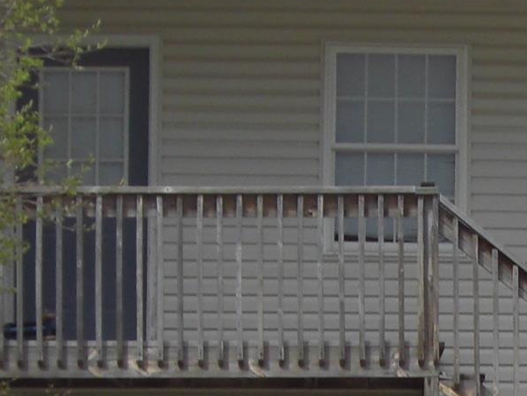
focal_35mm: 180
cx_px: 723
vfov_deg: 8.1
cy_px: 587
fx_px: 2741
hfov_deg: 10.7
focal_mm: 6.2
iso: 64
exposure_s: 1/200
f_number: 8
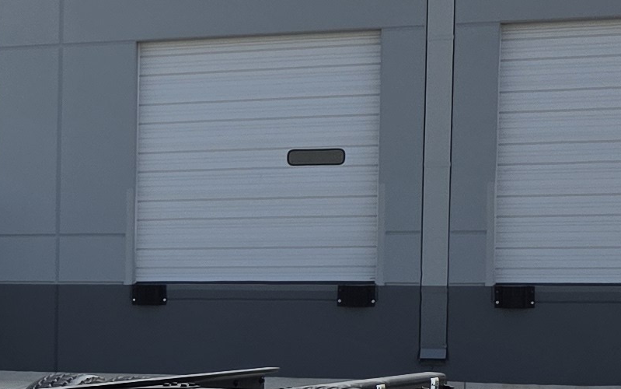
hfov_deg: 14.4
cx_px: -605
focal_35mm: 122
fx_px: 2065
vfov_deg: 10.7
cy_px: 352
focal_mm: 6.3
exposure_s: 1/7944
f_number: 1.7
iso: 80
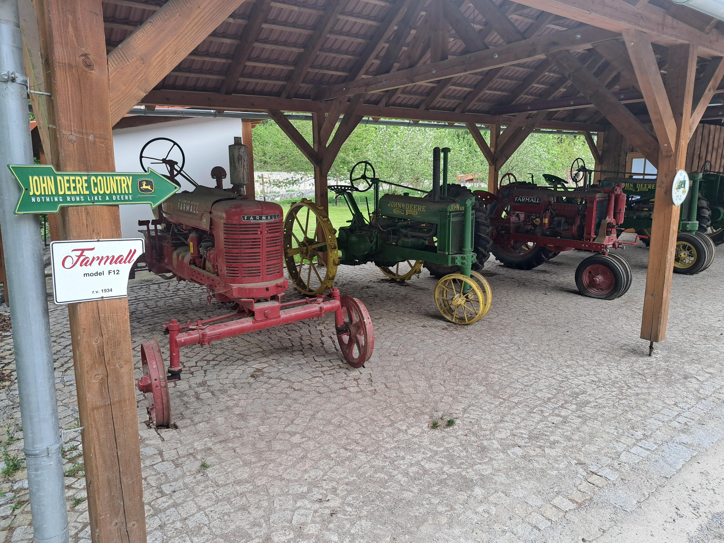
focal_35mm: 24
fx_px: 502
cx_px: 362
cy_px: 272
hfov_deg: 71.6
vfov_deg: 56.8
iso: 50
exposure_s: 1/100
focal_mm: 5.23
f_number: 1.8
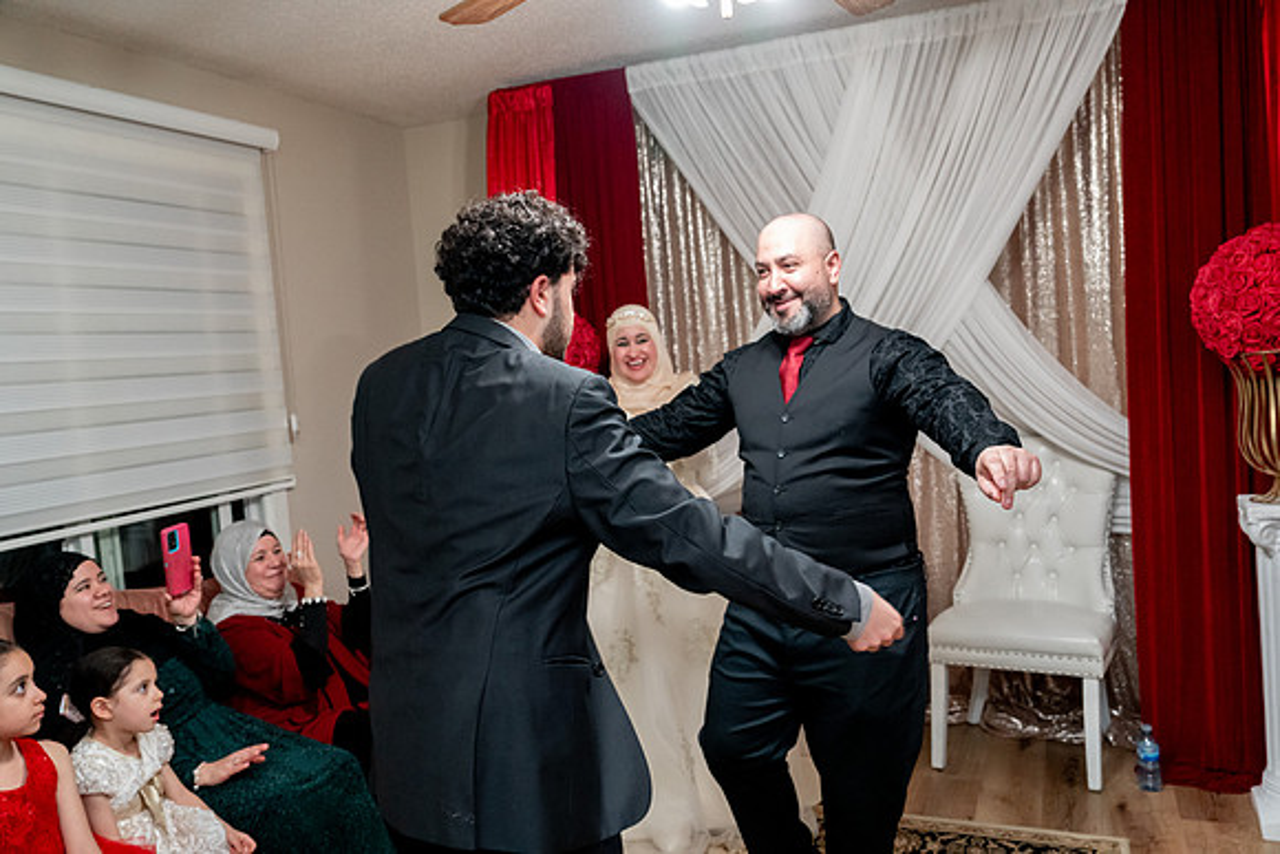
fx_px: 1031
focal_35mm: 29
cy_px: 427
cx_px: 640
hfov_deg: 63.6
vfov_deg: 45.0
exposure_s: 1/160
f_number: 4
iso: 6400
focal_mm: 29
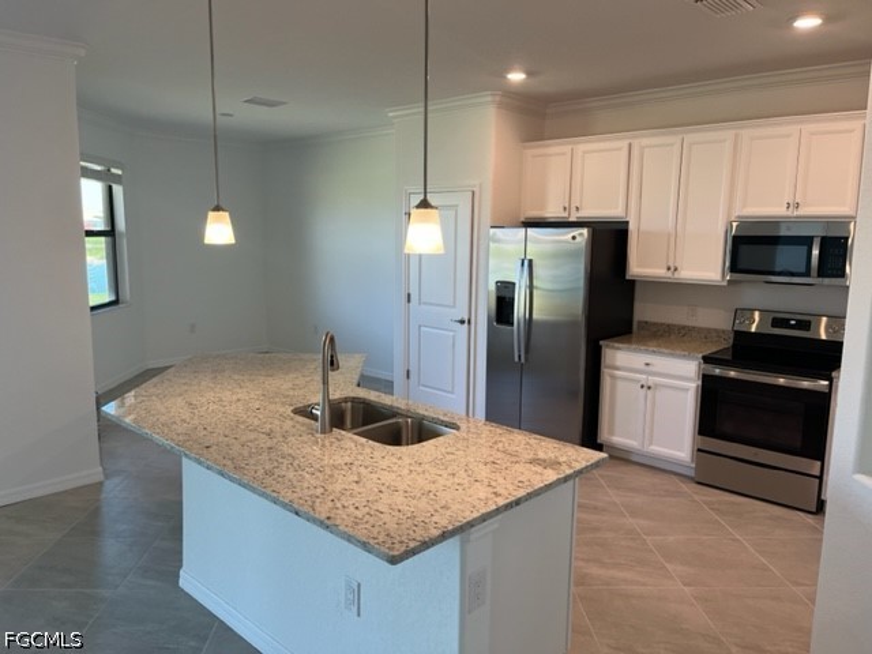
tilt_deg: -7.4
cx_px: 436
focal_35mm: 26
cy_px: 327
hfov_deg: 67.3
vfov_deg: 53.1
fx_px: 655
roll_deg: -1.3
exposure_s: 1/120
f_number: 1.6
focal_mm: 5.1
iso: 100
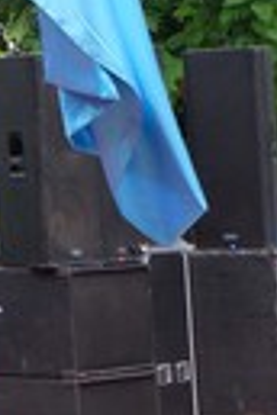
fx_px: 2481
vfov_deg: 9.4
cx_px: -709
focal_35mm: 215
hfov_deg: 5.7
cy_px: -82
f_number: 5.6
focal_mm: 25.6
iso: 200
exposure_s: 1/140
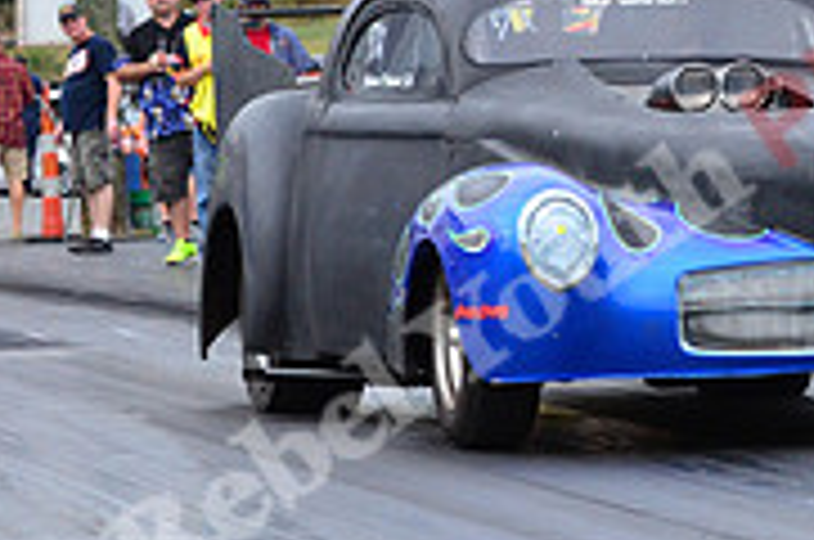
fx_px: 6726
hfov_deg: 6.9
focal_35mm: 298
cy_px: 130
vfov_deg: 4.6
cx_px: 823
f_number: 7.1
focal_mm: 62
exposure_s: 1/800
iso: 1000
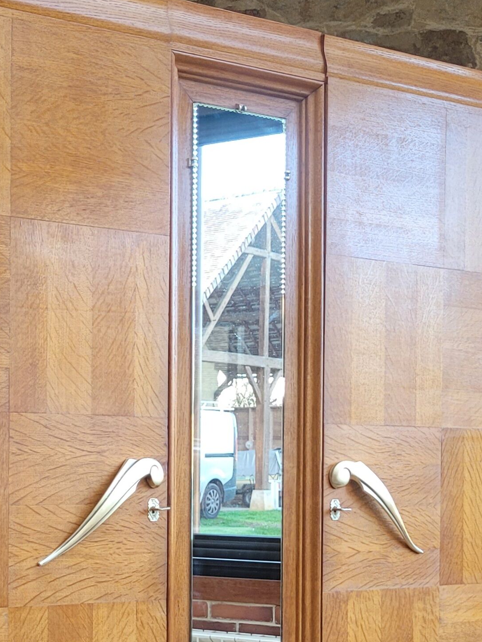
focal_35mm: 60
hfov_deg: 24.2
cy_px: 524
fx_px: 1114
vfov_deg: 31.3
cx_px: 141
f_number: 1.8
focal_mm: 5.4
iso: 125
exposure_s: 1/100
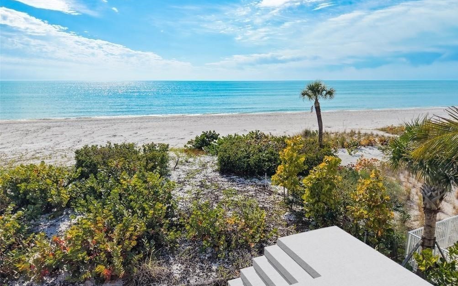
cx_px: 234
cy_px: 139
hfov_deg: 70.4
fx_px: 325
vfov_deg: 47.6
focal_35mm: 26
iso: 240
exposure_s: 1/8000
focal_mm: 8.67
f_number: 1.8
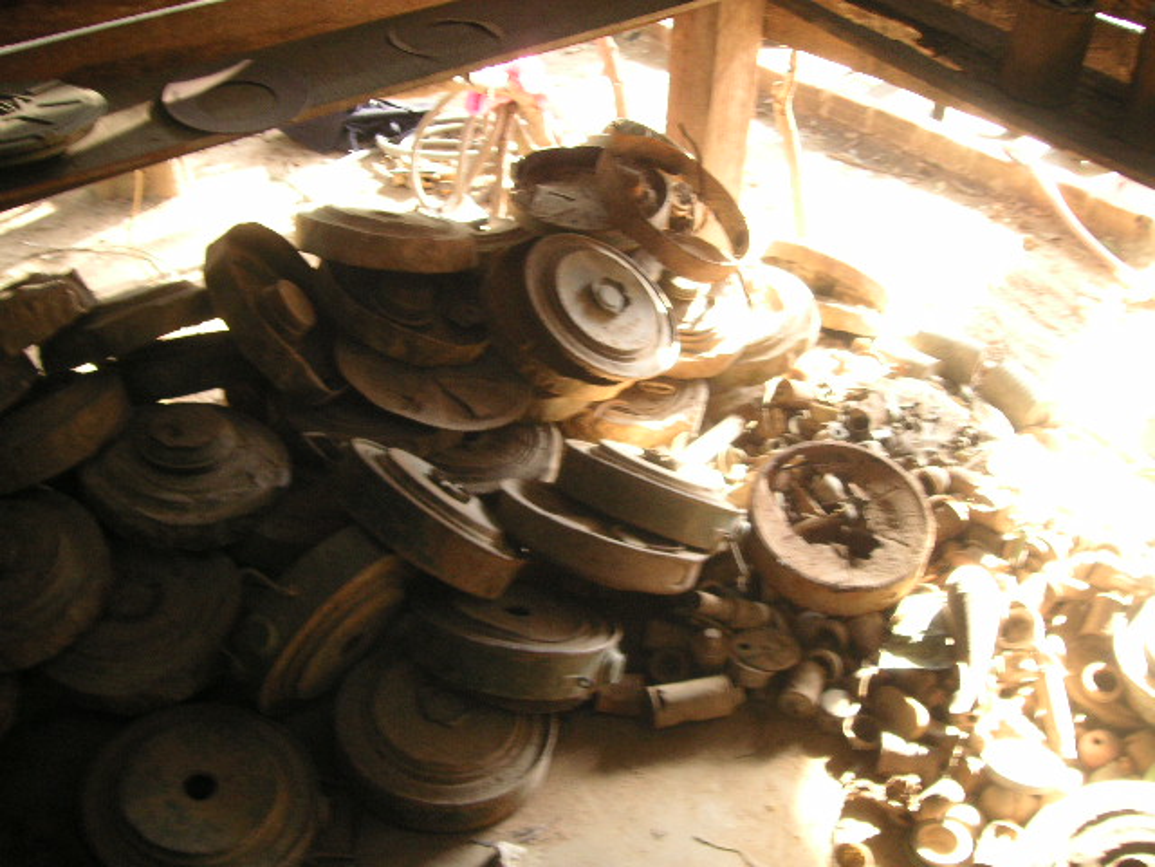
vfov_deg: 38.7
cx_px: 578
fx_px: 1235
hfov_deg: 50.1
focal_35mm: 37
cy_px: 434
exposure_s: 1/20
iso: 100
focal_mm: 6.1
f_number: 2.8
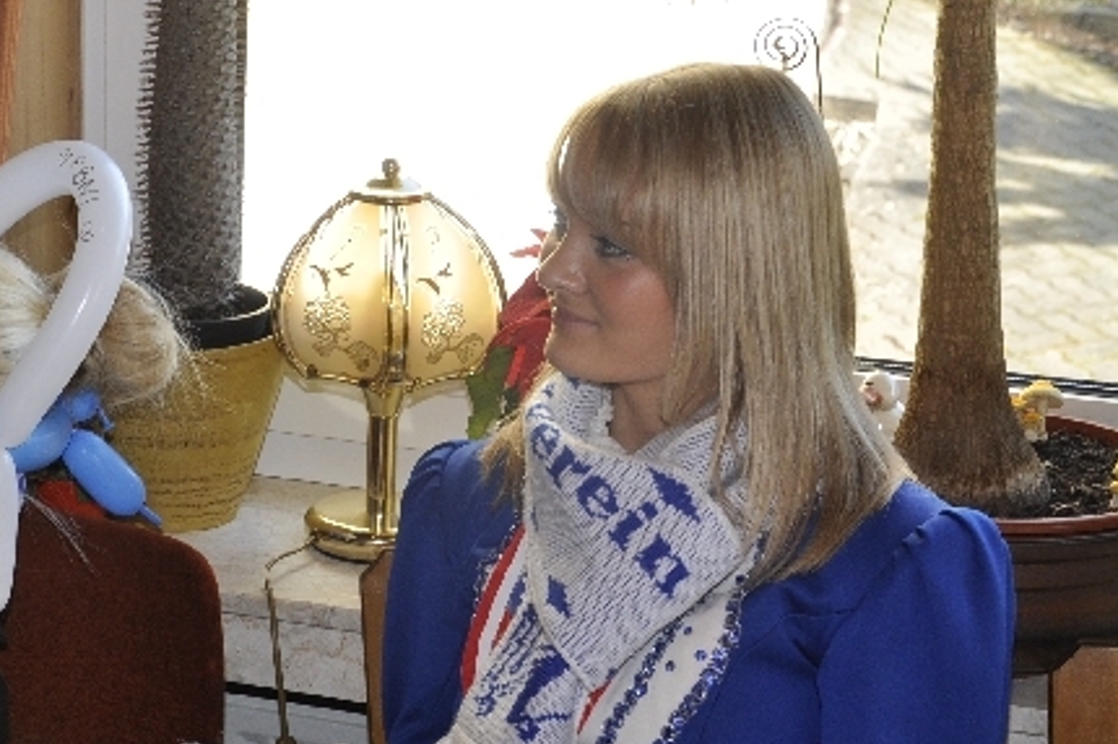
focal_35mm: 106
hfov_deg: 19.0
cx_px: 156
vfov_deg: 12.9
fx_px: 3289
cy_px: 506
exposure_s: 1/160
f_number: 6.3
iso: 400
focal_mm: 38
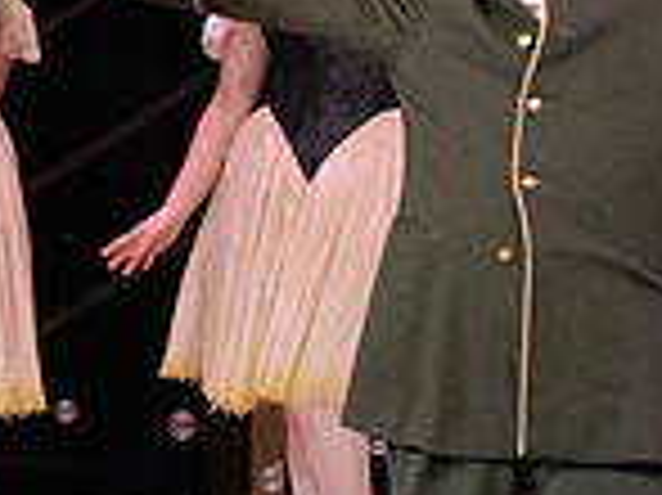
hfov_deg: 2.6
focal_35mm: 760
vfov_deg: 2.0
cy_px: 313
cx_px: 261
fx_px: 14522
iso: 12800
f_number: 16
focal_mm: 200
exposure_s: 1/400
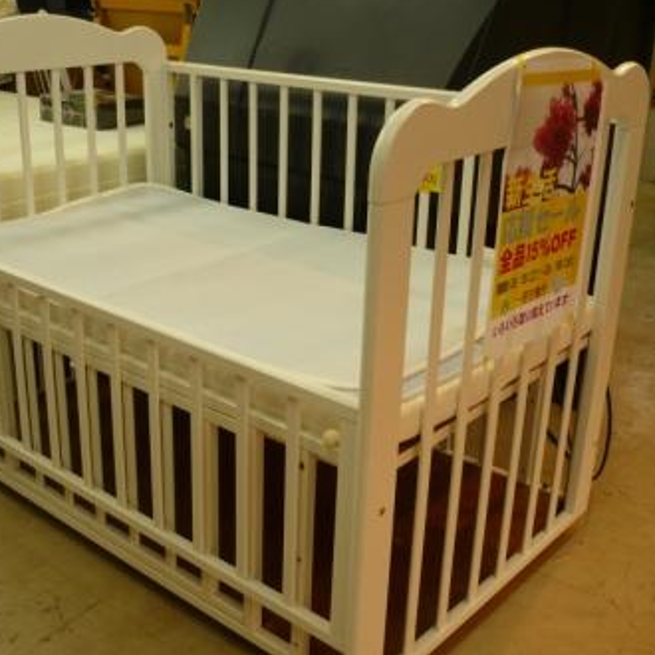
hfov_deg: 39.8
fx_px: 899
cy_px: 324
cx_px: 256
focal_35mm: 42
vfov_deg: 40.0
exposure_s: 1/40
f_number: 2.8
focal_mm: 5.8
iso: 100
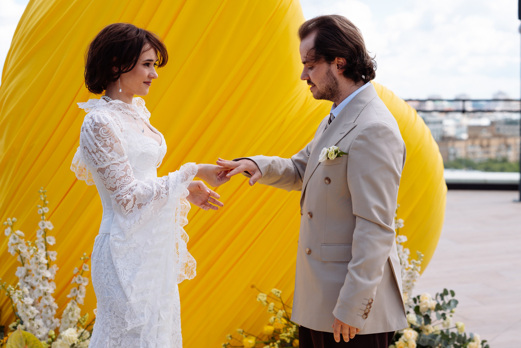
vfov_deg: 25.0
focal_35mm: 54
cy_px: 165
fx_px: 783
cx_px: 282
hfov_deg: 36.8
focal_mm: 50
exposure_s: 1/1250
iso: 125
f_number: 3.2
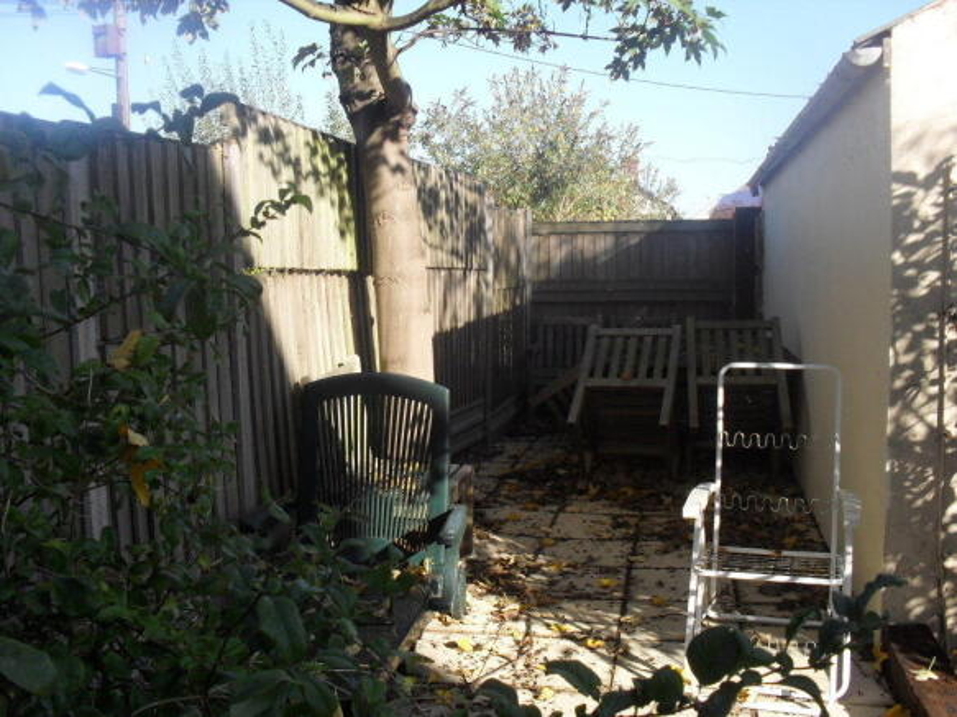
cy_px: 358
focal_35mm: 35
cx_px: 478
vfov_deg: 40.7
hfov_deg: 52.6
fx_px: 967
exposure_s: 1/500
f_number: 3.2
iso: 100
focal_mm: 6.3
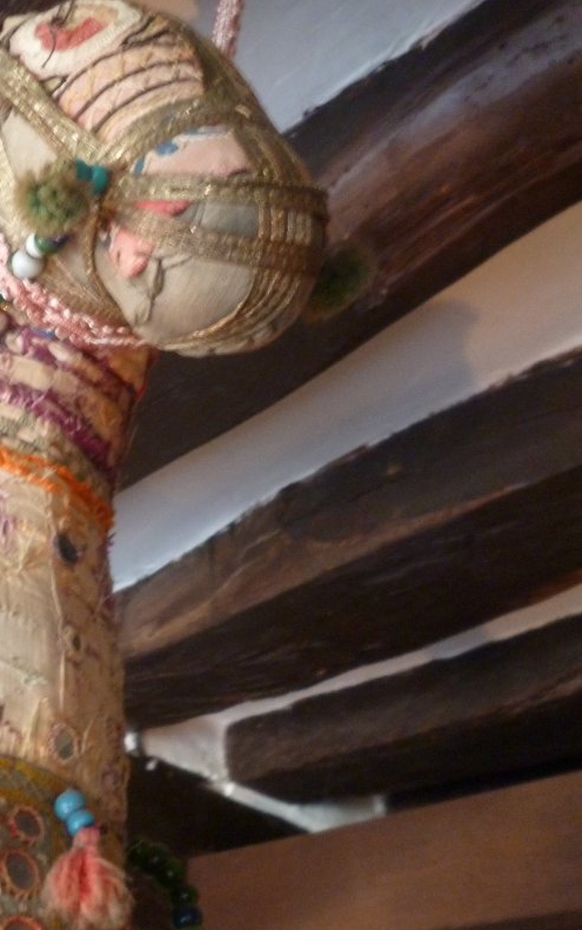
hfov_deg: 27.6
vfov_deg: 44.3
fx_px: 1141
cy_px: 463
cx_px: 60
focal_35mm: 45
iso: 400
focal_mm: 5
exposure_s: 1/8
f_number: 3.1
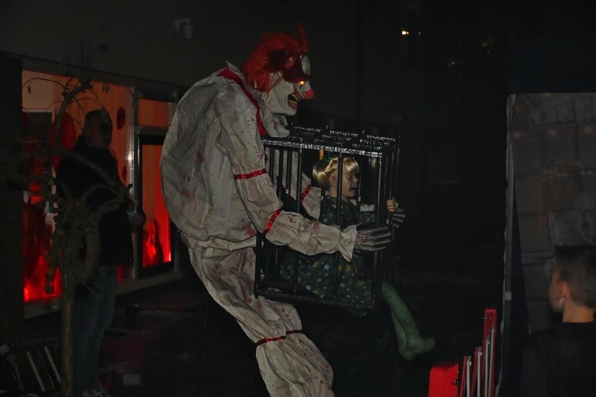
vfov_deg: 21.6
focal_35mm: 63
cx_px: 298
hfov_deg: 31.9
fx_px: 1043
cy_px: 198
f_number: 4.5
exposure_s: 1/60
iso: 3200
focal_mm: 42
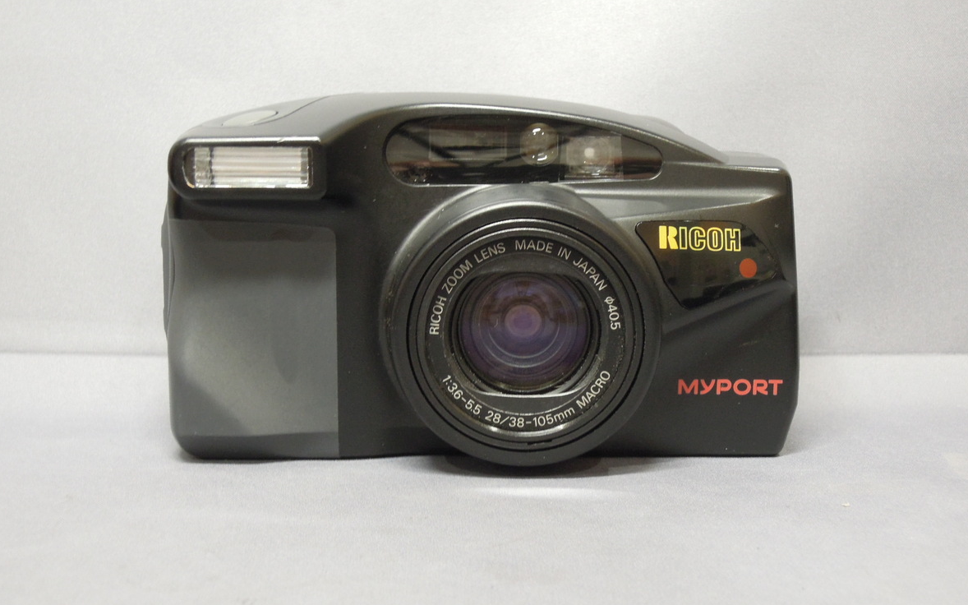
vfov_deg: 24.0
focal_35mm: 54
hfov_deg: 37.5
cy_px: 293
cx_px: 485
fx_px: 1424
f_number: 3.7
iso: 400
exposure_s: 1/20
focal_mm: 9
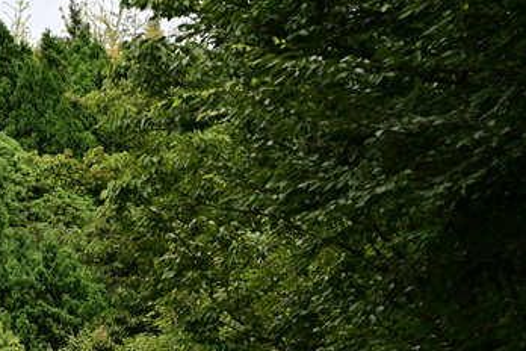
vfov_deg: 7.1
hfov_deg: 10.5
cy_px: 387
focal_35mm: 193
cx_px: -51
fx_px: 2820
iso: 100
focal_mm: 56
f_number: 8
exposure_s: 1/50
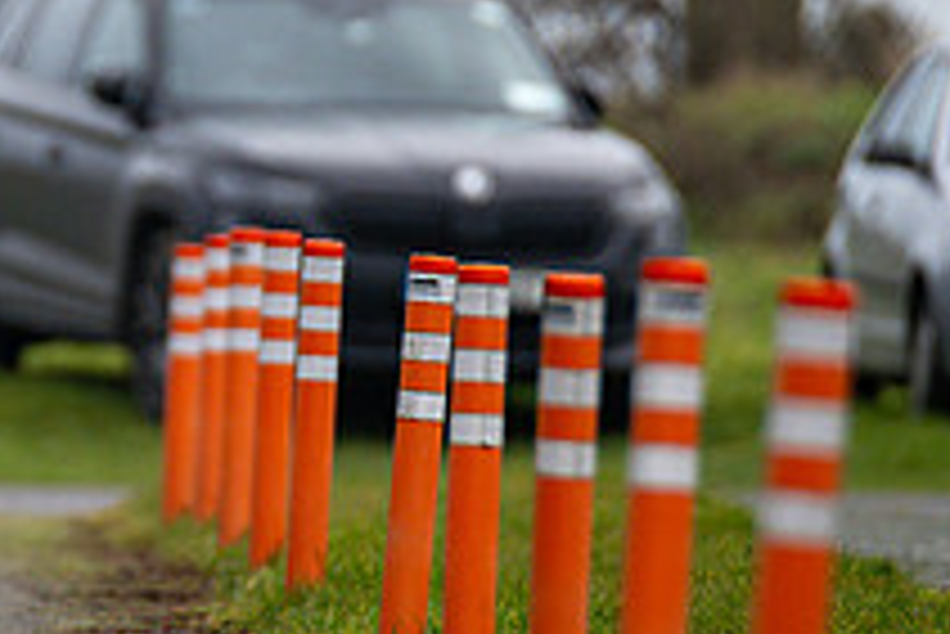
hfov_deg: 1.7
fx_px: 32638
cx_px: -320
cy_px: 108
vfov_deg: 1.1
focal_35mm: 1236
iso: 250
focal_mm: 300
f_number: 2.8
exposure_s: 1/1600
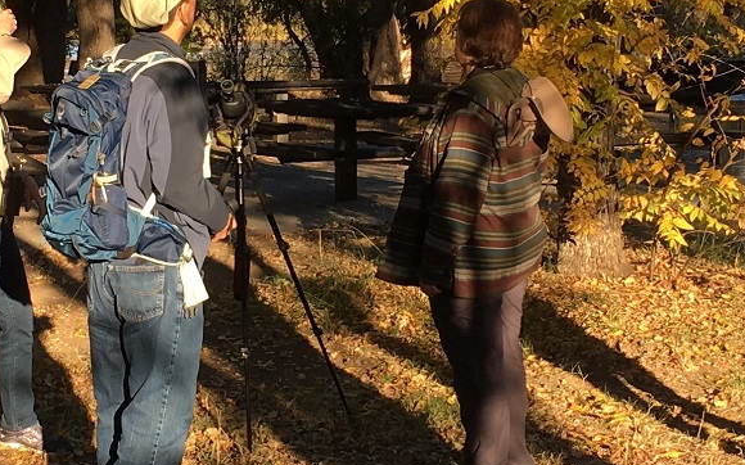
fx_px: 2151
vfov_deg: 12.3
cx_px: 265
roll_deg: +1.3
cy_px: 150
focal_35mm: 106
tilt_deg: -4.9
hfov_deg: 19.6
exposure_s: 1/447
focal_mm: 4.15
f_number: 2.2
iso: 25
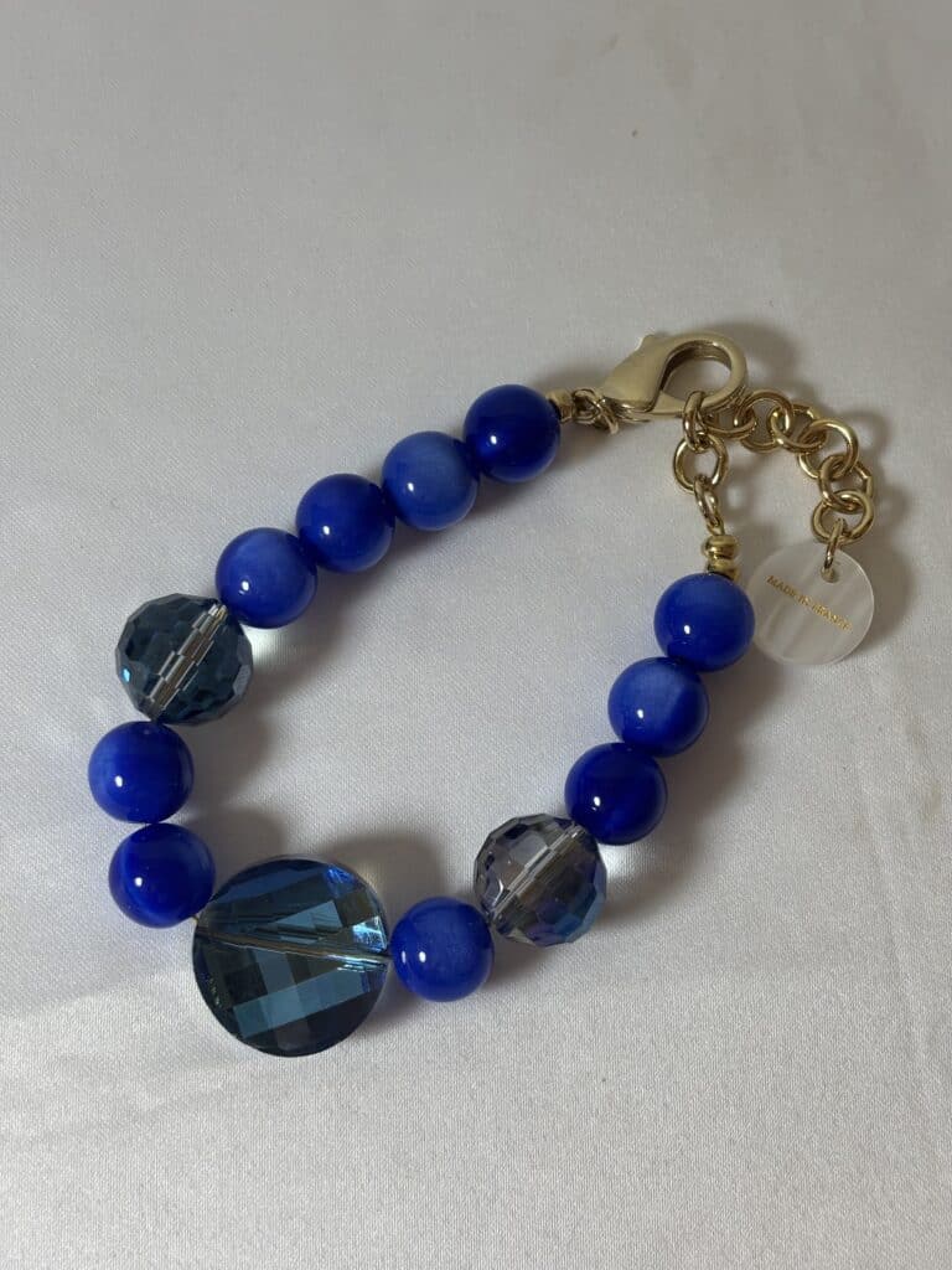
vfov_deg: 36.8
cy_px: 635
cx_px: 476
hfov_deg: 28.0
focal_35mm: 52
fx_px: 1907
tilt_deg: -76.7
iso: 25
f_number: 1.6
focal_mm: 5.96
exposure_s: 1/109
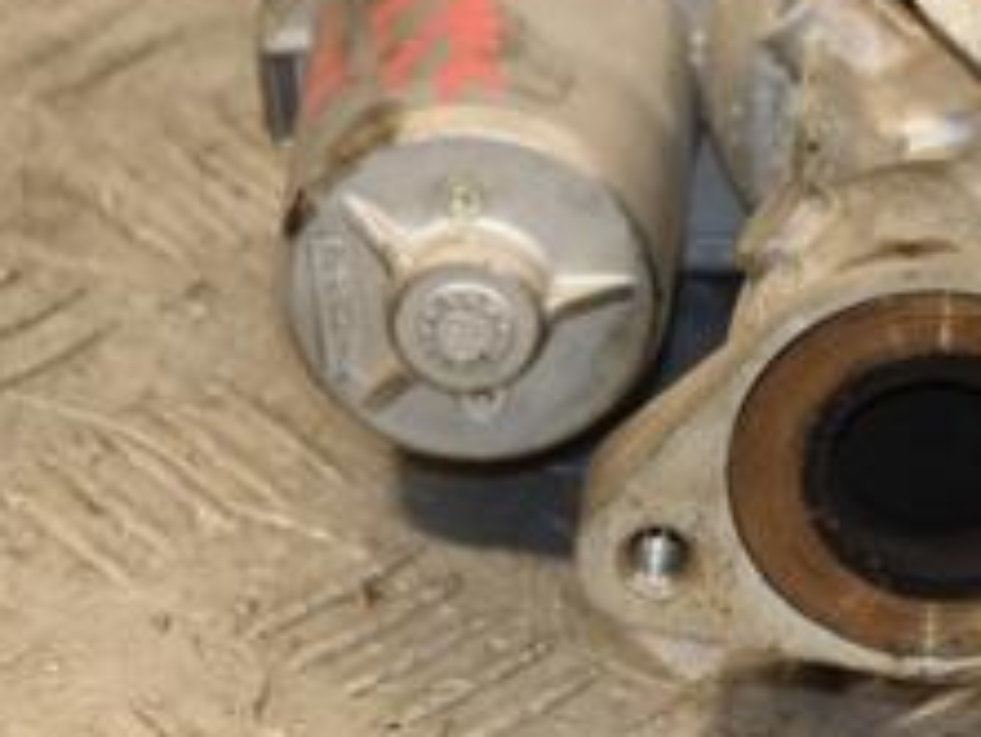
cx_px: 928
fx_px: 8875
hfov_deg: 6.3
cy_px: 182
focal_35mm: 313
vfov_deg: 4.8
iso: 800
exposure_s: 1/160
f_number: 5.3
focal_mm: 80
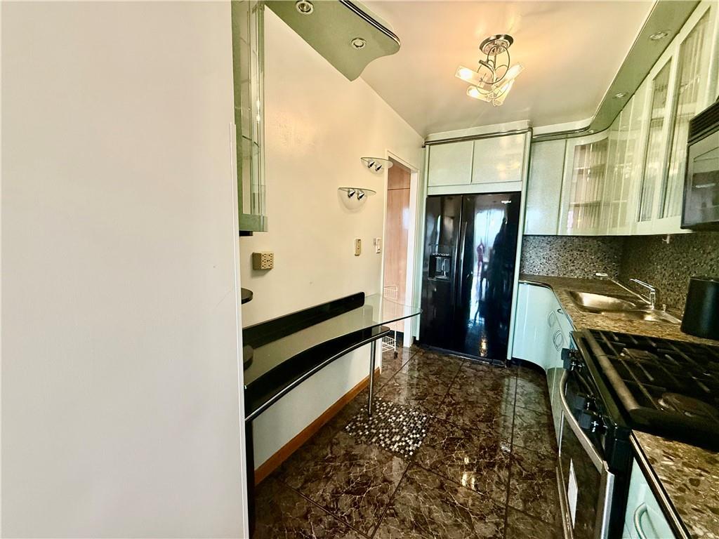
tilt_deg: -7.3
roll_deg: -1.2
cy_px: 270
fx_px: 291
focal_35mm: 14
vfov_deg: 85.7
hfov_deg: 102.1
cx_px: 360
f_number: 2.2
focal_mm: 2.22
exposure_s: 1/60
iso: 500
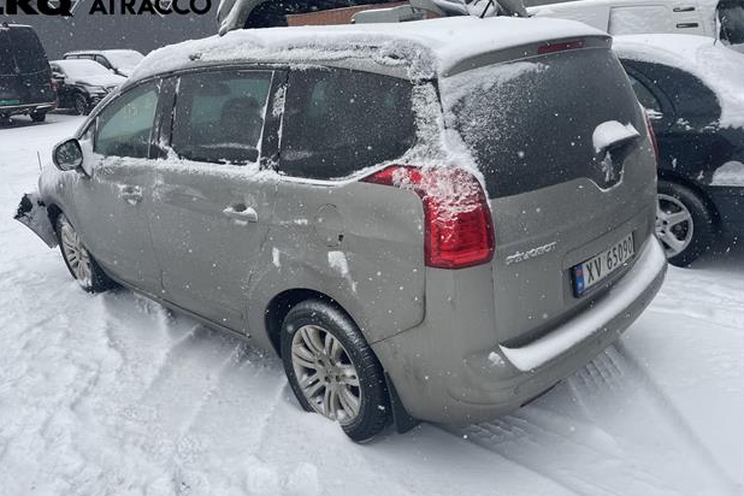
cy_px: 281
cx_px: 365
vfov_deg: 46.3
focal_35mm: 28
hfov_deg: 65.5
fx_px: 579
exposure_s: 1/121
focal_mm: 4.2
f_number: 1.6
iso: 40
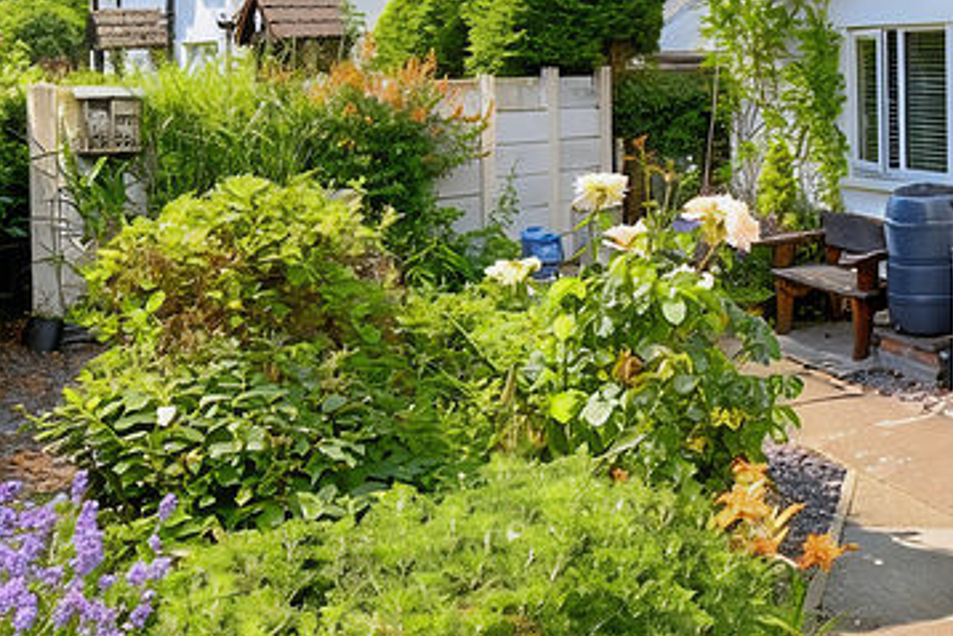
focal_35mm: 40
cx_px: 974
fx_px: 1059
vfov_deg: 31.9
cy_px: 68
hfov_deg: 41.5
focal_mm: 14
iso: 250
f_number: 9
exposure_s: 1/320
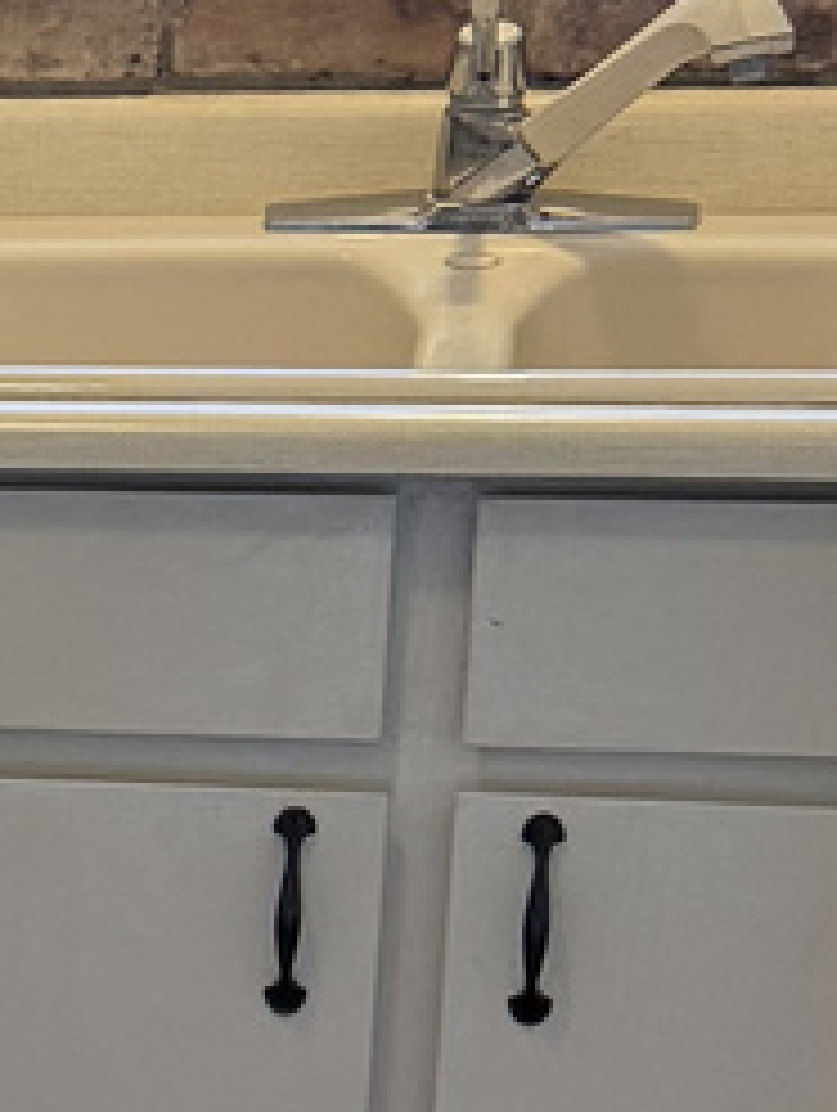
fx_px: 4791
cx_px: -1116
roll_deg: +2.8
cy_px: 1071
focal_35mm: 149
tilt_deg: -17.8
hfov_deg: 9.1
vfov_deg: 13.1
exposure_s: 1/60
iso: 250
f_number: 1.78
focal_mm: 6.76
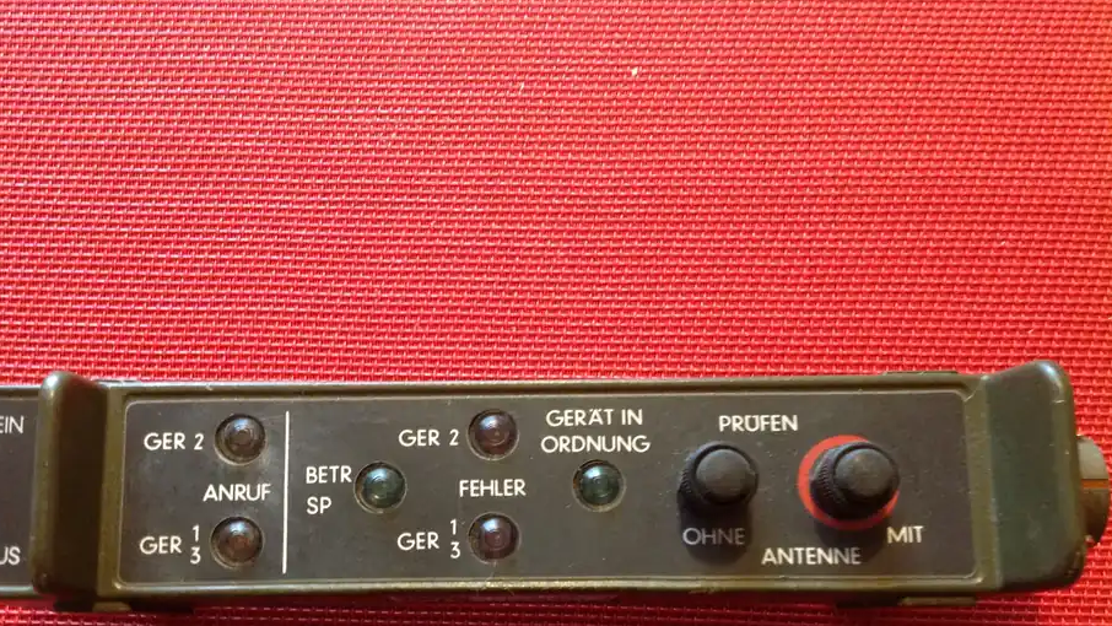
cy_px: 426
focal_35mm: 42
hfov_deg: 48.3
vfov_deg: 28.2
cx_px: 500
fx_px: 1239
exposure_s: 1/15
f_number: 2.4
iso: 250
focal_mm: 4.28
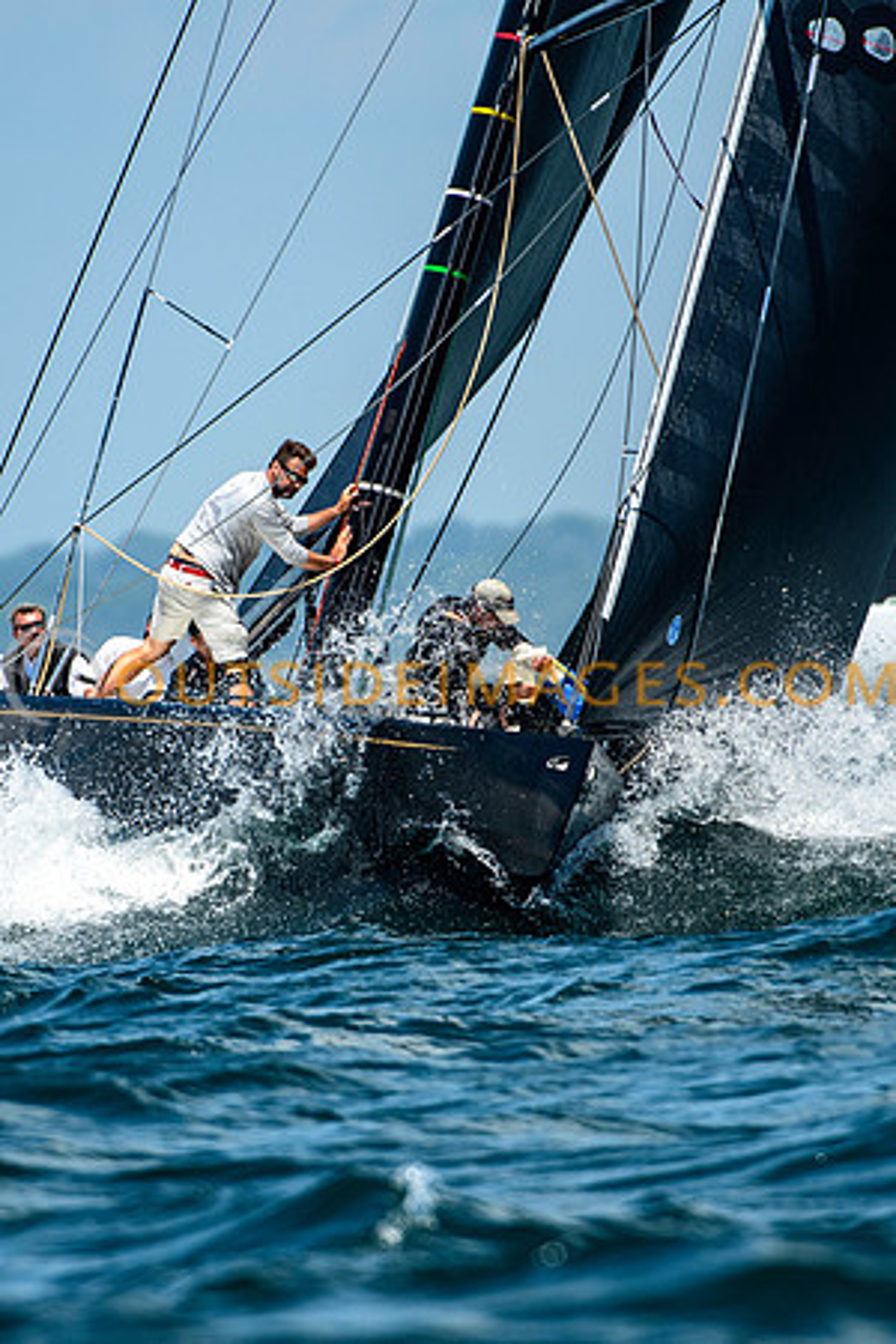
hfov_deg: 1.5
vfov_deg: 2.3
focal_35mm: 900
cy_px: 672
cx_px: 320
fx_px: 33597
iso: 400
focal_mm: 400
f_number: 5.6
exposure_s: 1/2000
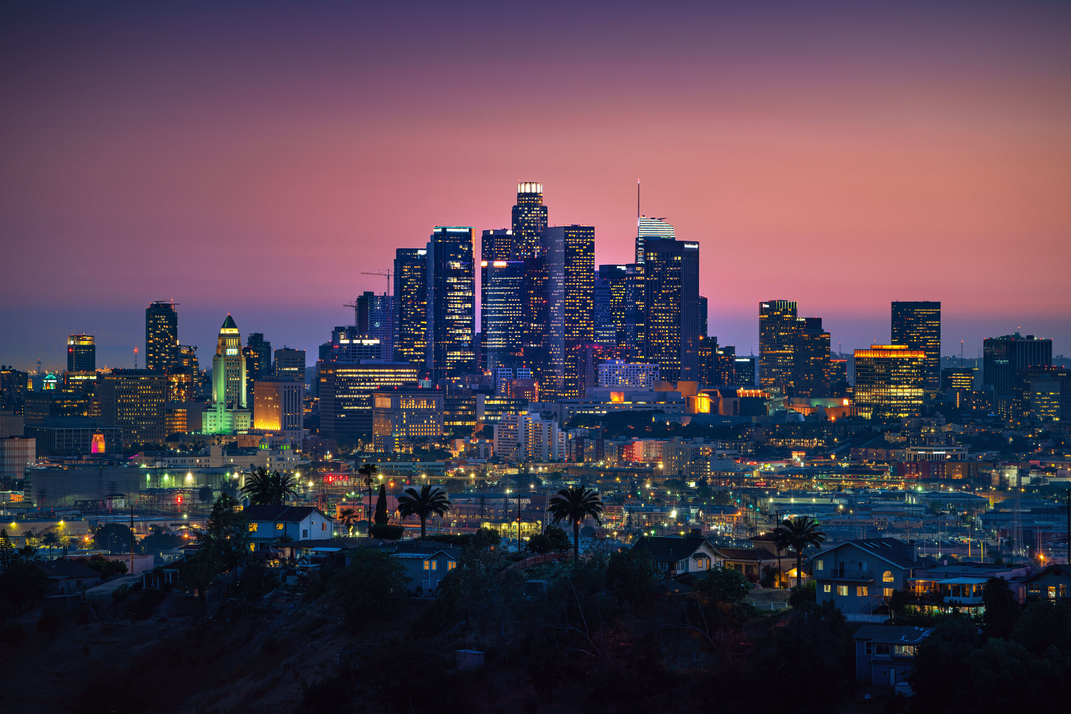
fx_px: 4463
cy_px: 357
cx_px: 536
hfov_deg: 13.7
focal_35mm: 150
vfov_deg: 9.2
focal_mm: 150
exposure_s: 2.5
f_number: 7.1
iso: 100
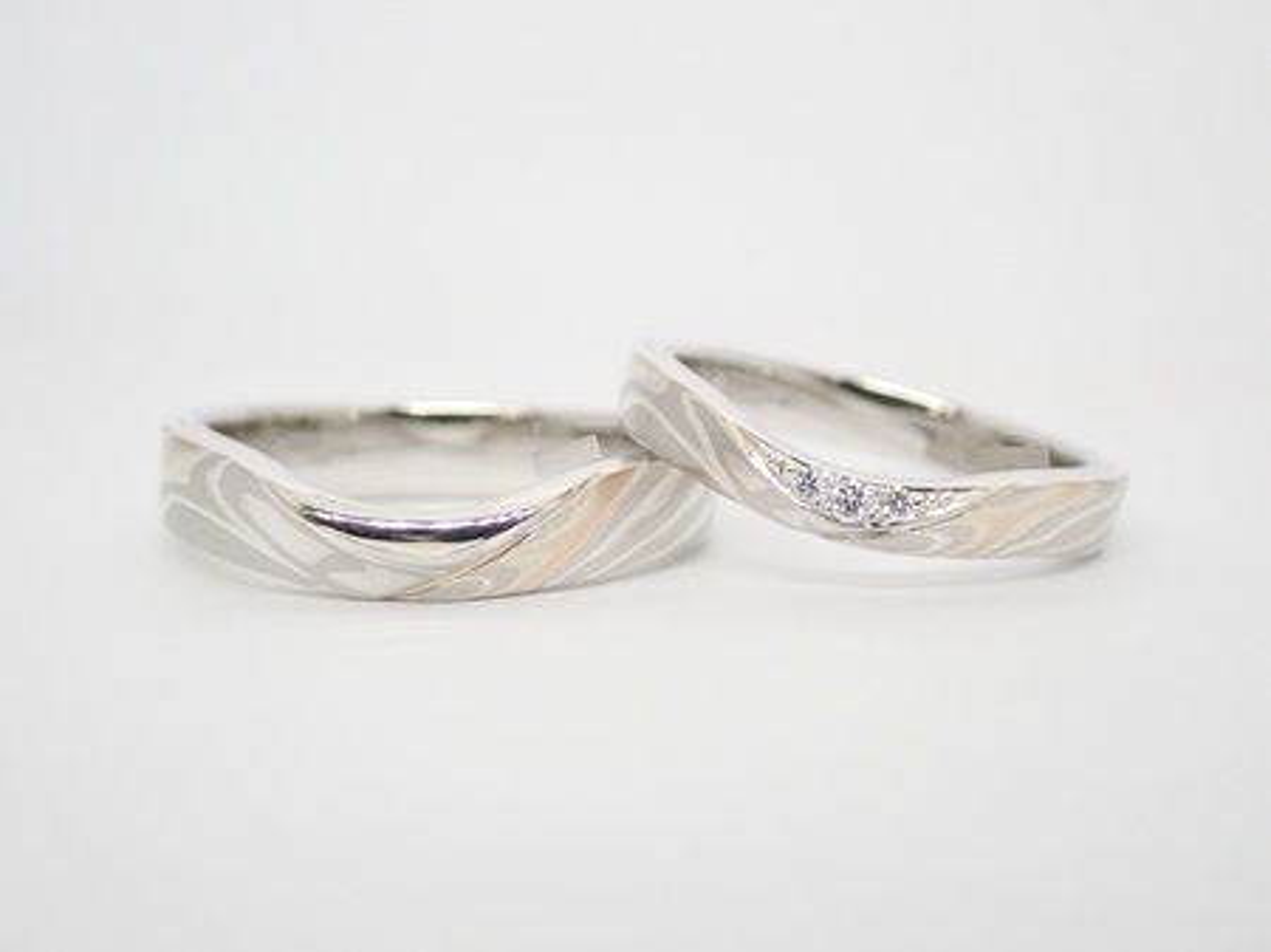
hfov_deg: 25.3
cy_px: 476
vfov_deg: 19.1
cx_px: 636
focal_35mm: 77
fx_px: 2826
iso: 200
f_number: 4.1
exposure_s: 1/100
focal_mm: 13.65
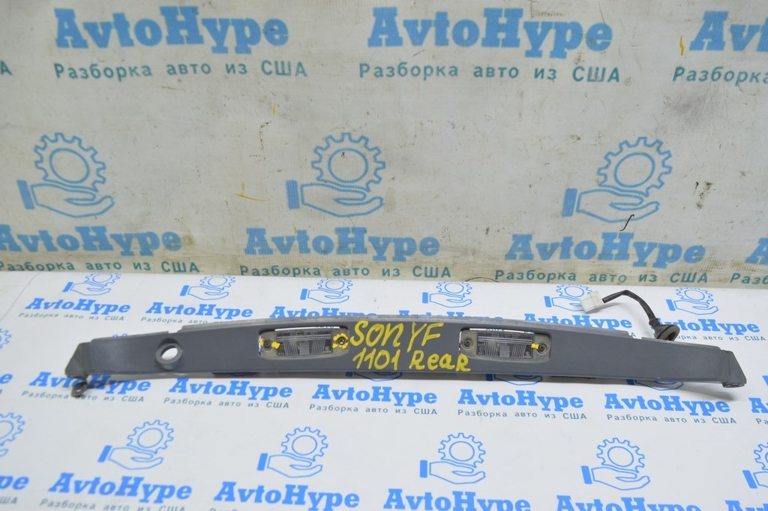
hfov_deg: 59.5
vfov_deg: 41.6
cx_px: 384
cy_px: 256
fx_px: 671
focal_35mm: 32
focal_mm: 21
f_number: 5.6
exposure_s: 1/20
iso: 400
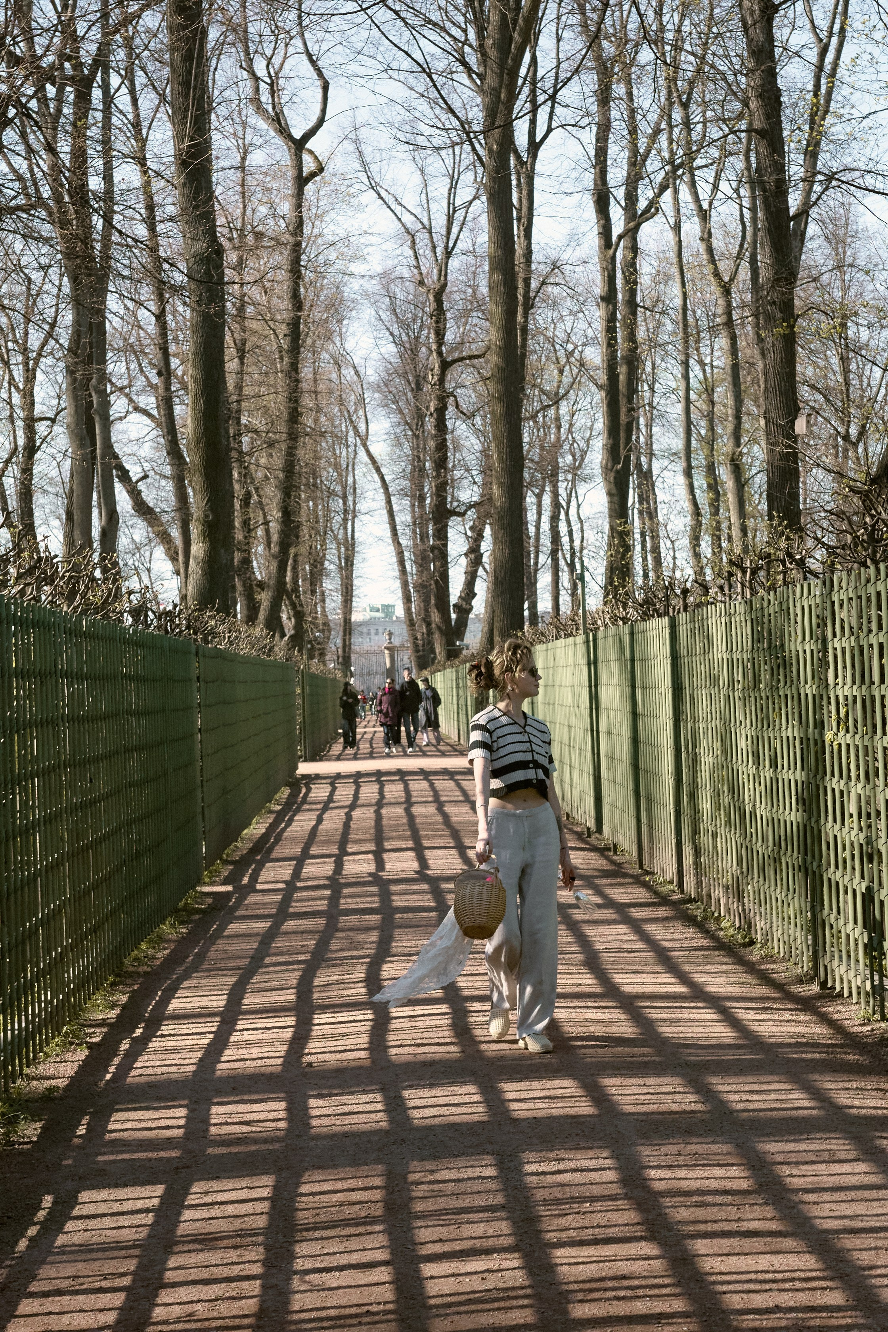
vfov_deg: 28.5
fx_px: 2627
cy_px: 666
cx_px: 444
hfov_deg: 19.2
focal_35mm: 71
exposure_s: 1/400
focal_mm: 26
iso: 2000
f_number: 6.3
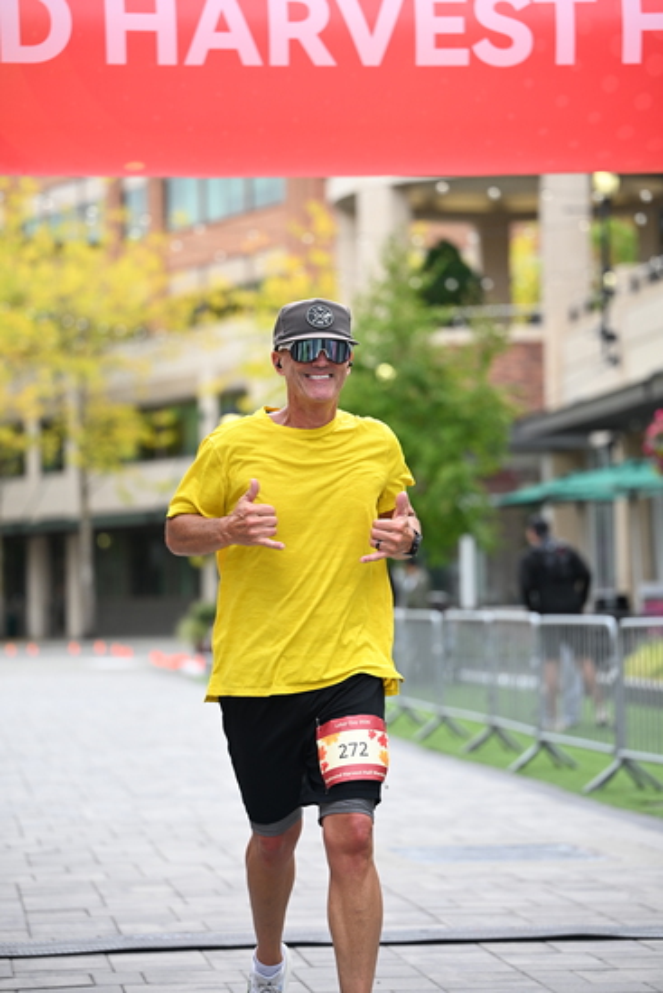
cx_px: 332
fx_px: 2843
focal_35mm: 103
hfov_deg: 13.3
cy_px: 496
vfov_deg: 19.8
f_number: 2.8
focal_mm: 103
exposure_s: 1/2000
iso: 640
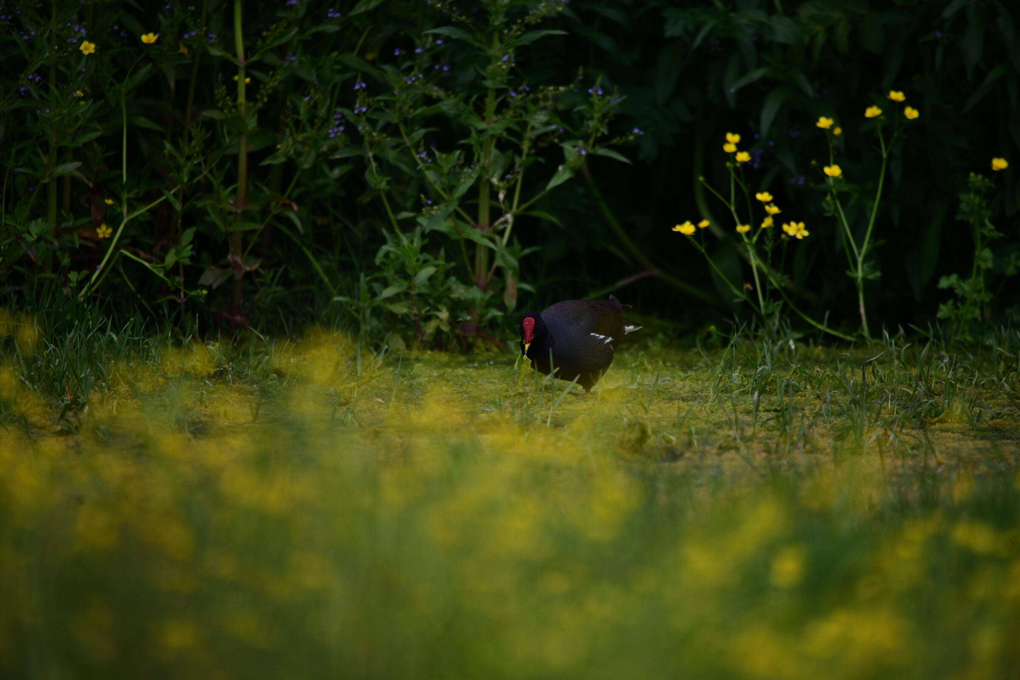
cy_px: 340
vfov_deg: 2.3
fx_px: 16999
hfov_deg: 3.4
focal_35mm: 600
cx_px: 510
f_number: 6.3
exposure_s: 1/2000
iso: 560
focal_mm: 600
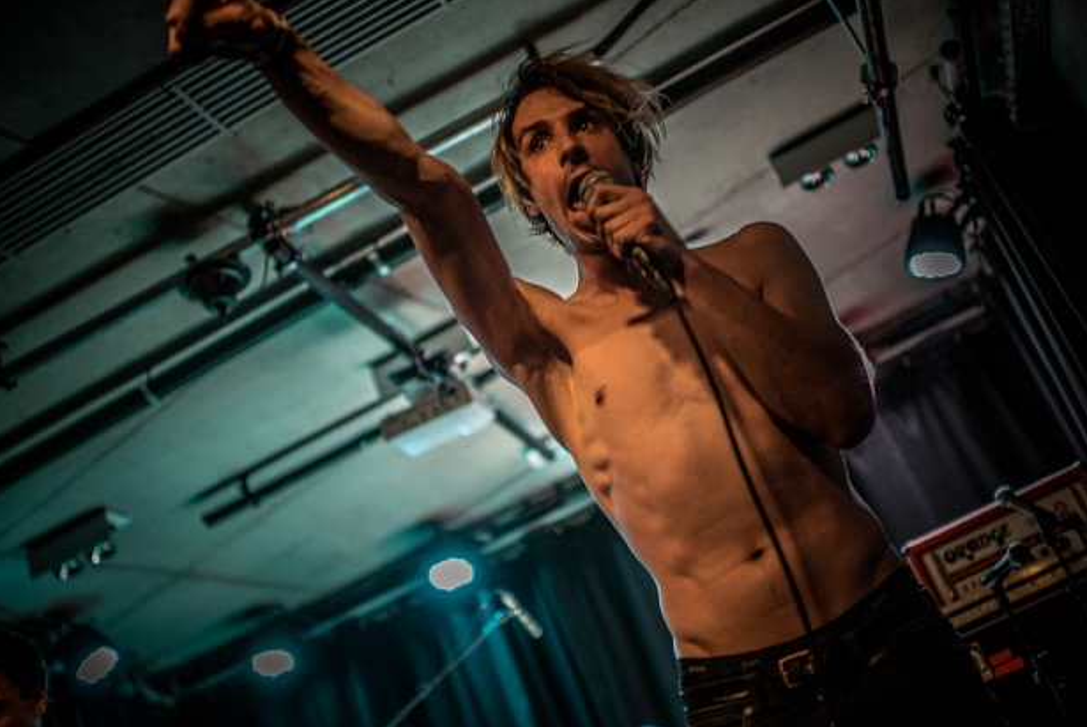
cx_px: 543
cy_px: 364
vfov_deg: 32.7
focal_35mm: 41
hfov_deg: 47.4
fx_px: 1239
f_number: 1.4
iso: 3200
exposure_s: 1/100
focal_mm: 35
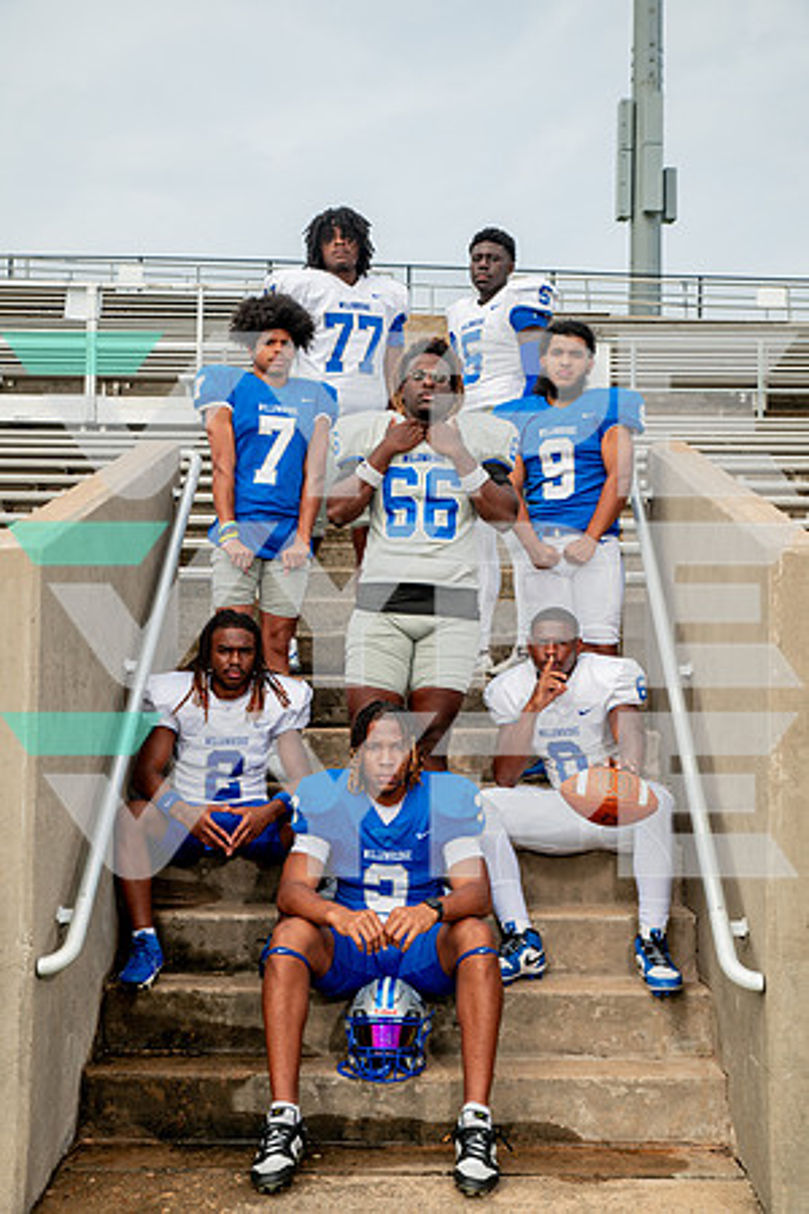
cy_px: 607
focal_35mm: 46
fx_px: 1550
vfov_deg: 42.7
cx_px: 404
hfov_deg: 29.2
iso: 125
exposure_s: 1/320
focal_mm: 46
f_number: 7.1
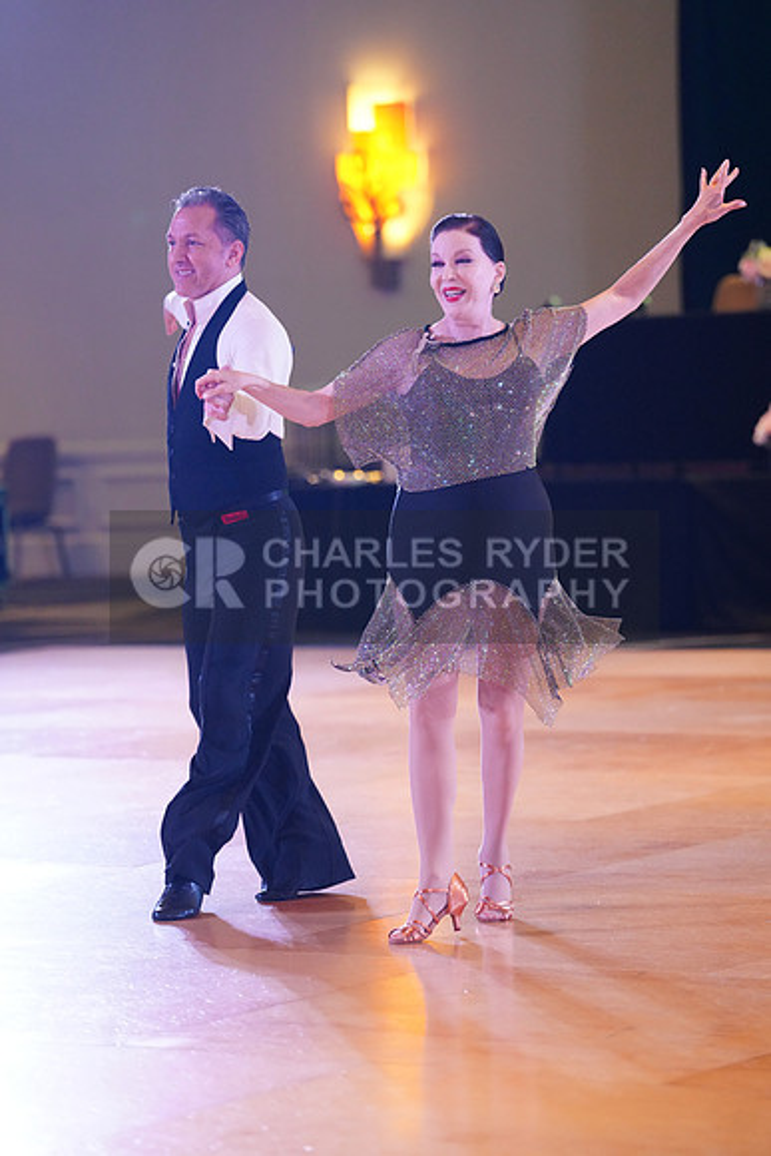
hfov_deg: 10.0
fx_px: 4398
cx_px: 386
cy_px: 578
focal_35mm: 137
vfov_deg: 15.0
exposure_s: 1/400
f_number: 2.8
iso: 5000
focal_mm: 137
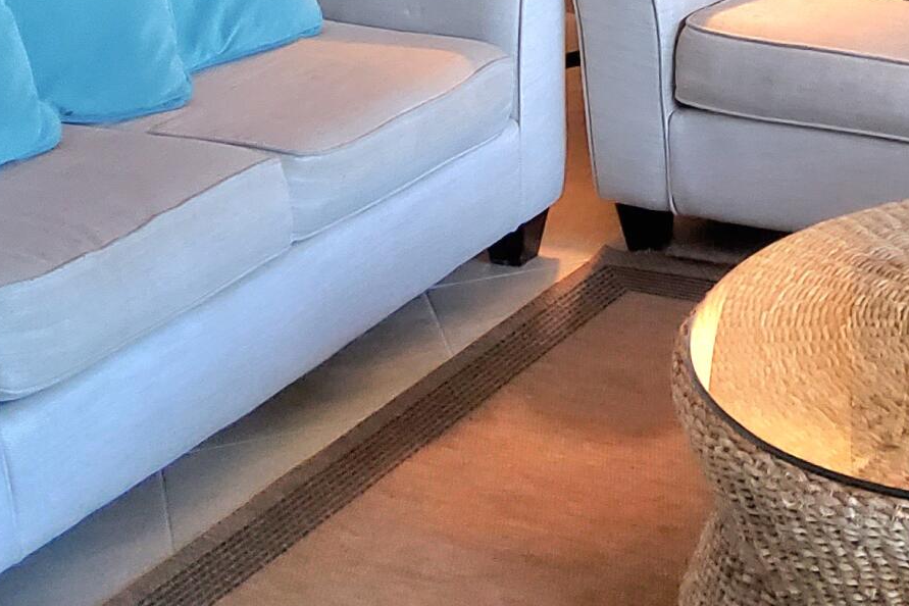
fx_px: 2298
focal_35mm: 91
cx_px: 963
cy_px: -238
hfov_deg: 21.4
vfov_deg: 14.3
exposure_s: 1/40
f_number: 2
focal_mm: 3.08
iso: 500
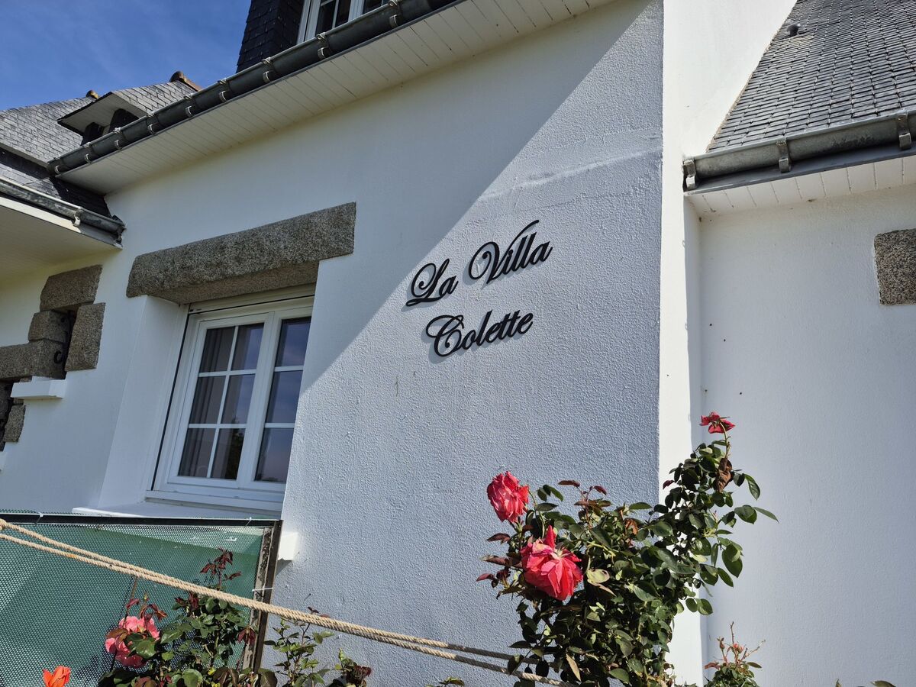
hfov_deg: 73.9
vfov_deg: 58.9
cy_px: 344
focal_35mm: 23
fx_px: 609
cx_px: 458
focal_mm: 5.4
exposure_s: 1/3256
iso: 25
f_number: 1.8
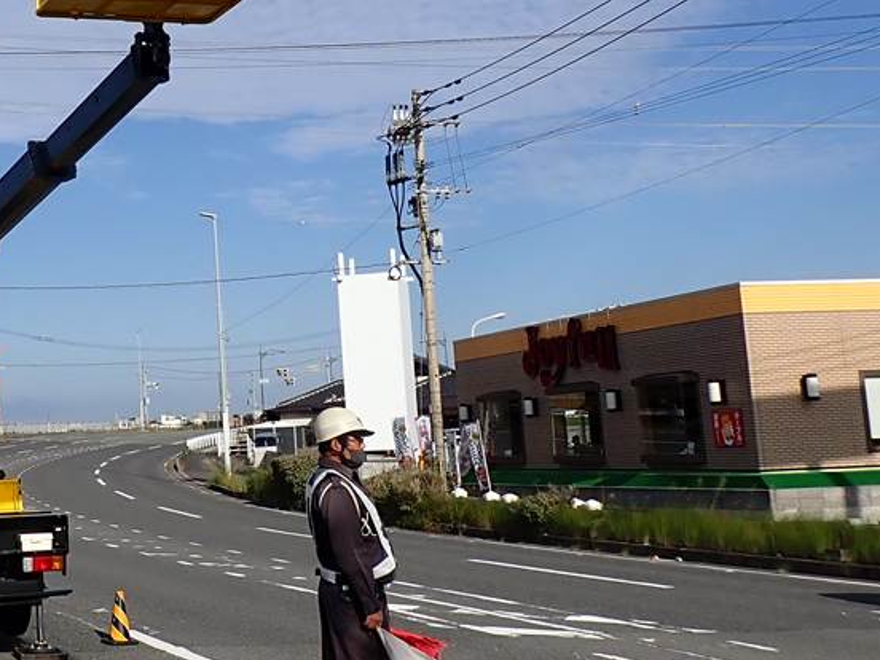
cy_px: 204
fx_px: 1474
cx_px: 62
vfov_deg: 25.1
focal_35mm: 58
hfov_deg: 31.4
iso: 100
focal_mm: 4.5
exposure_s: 1/320
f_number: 8
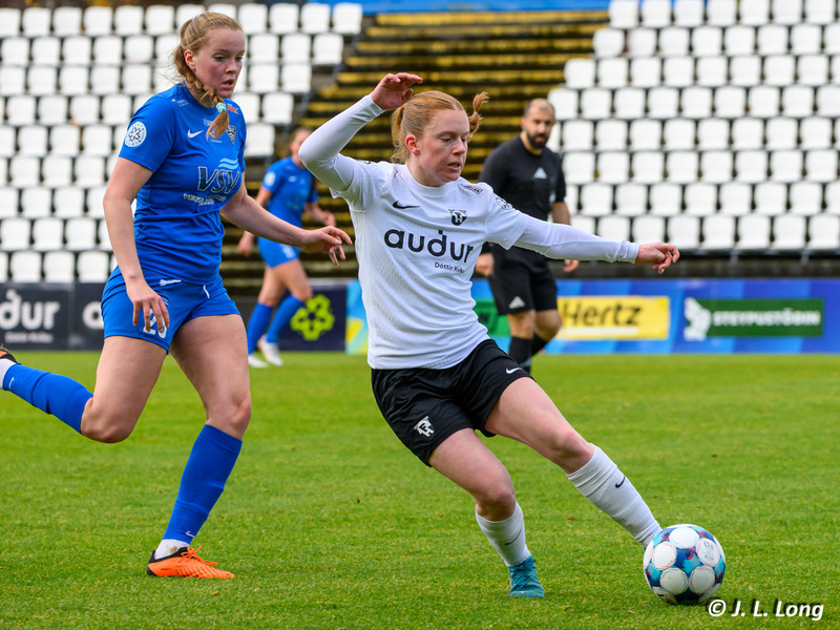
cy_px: 291
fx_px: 5937
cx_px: 518
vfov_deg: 6.1
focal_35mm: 245
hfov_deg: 8.1
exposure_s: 1/1000
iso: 500
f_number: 6.3
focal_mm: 180
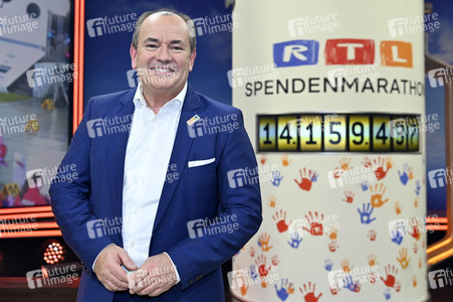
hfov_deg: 47.4
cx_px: 226
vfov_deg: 32.6
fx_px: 516
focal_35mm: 41
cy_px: 151
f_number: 4
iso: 1000
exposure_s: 1/200
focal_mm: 41
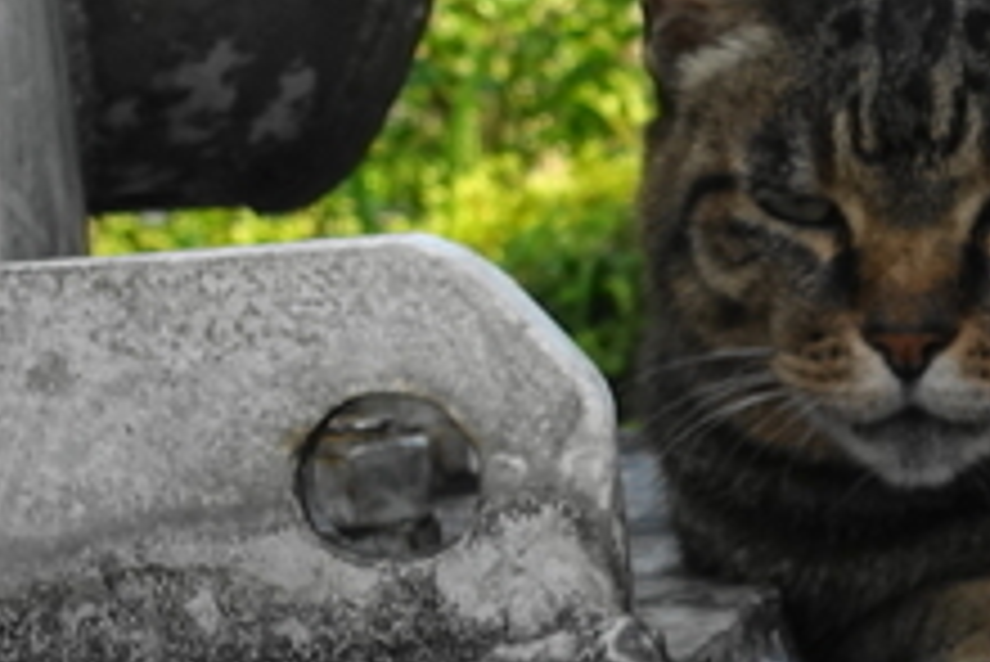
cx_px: 1804
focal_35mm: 131
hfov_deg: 13.9
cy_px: 207
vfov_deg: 10.5
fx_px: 3605
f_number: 4
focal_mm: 8.8
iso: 125
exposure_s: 1/125
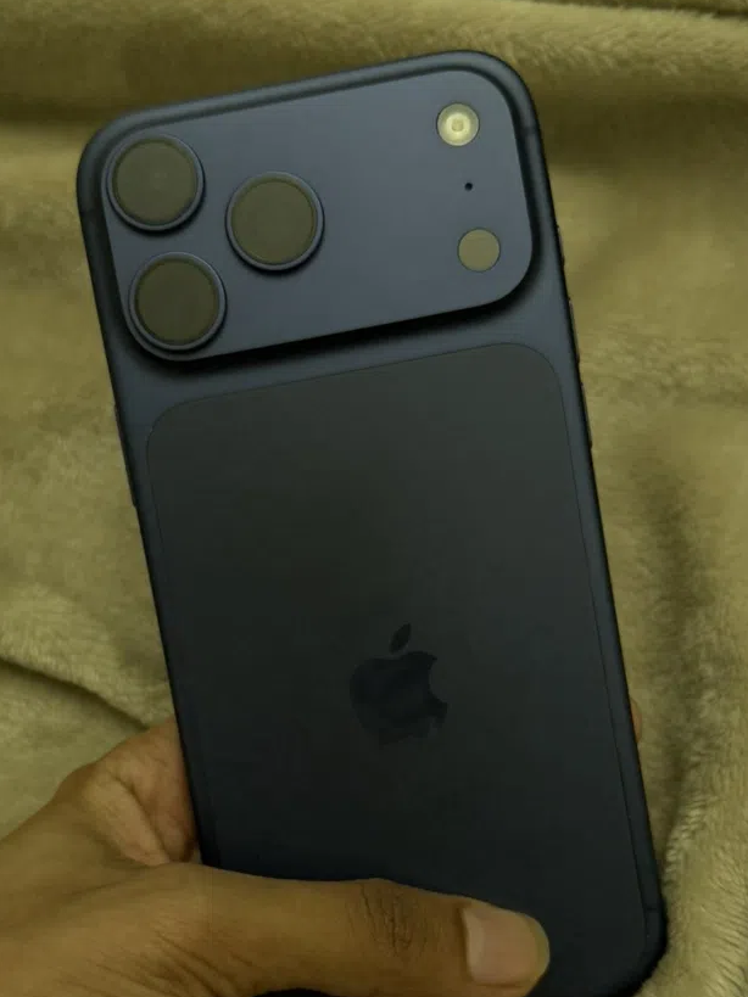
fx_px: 1153
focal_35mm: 40
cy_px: 668
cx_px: 350
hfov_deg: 35.9
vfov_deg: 46.1
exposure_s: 1/100
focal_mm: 6.76
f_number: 1.78
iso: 200
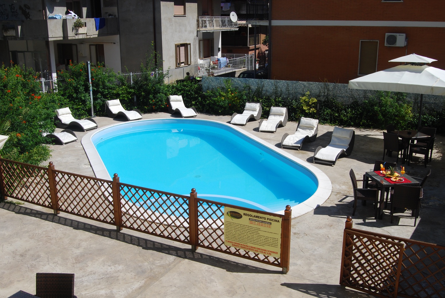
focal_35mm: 36
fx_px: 446
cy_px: 149
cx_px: 222
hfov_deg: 53.1
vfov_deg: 37.0
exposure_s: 1/160
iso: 200
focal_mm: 24
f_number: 14
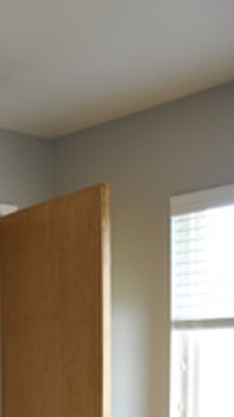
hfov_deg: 16.0
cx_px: -102
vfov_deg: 27.4
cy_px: 466
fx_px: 773
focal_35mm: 70
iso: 200
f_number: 3.5
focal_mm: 18
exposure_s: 1/13
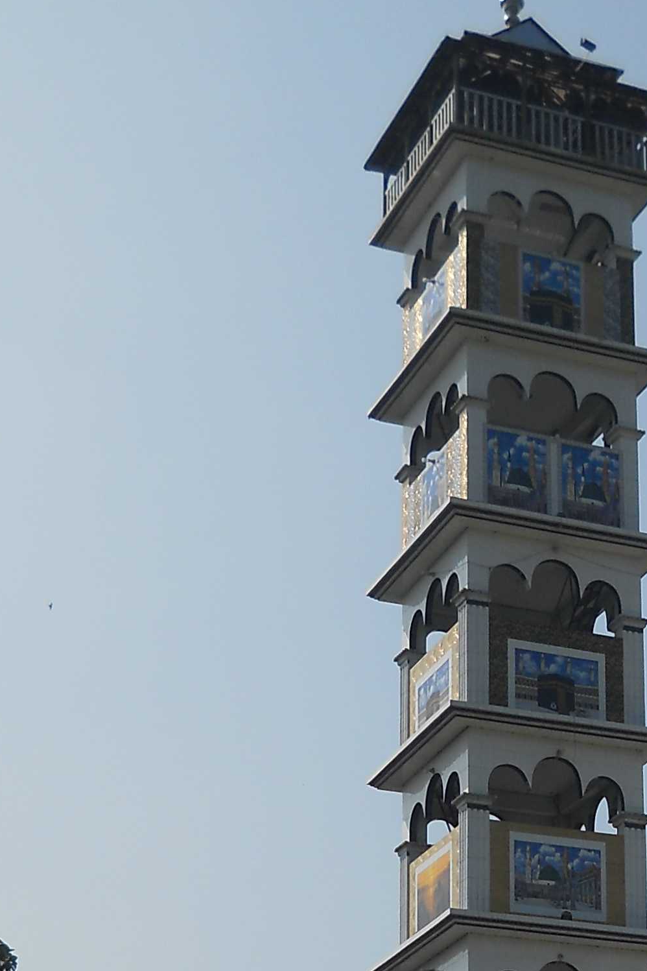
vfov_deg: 21.3
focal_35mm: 93
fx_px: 2507
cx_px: 536
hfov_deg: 14.6
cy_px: 931
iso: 80
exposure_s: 1/640
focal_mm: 6.72
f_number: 5.5
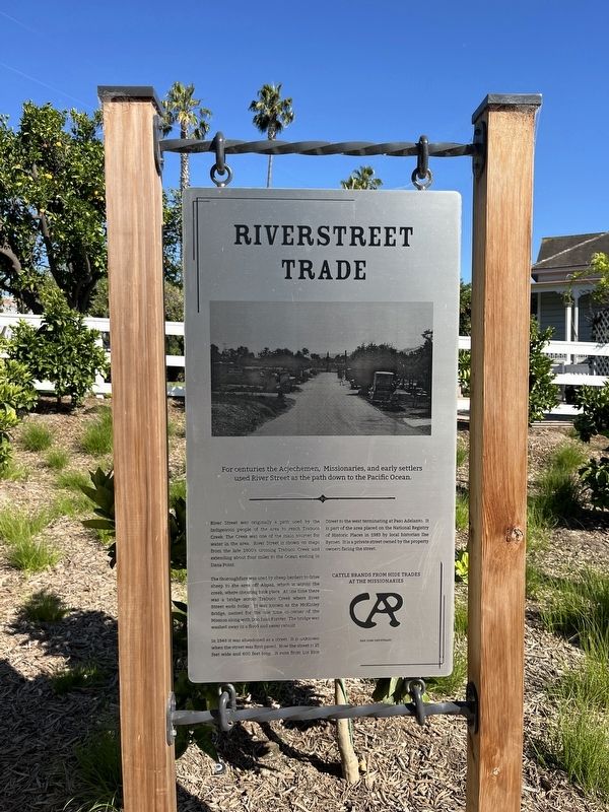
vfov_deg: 67.3
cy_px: 406
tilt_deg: -4.6
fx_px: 610
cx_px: 304
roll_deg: +1.1
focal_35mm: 26
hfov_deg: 53.1
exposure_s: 1/2463
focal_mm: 5.1
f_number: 1.6
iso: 50
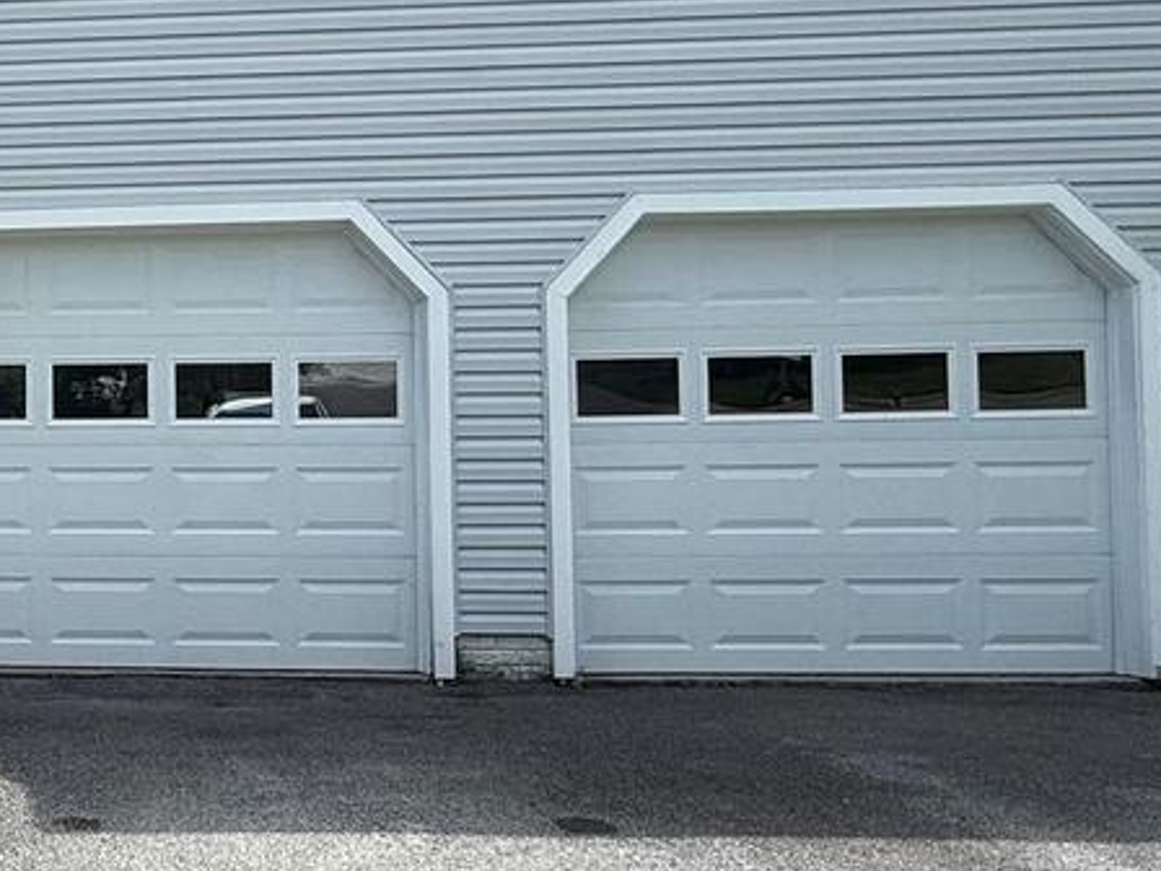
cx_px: -155
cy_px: 391
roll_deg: +1.2
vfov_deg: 32.2
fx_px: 1509
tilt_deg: +1.4
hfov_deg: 35.2
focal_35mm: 45
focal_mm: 2.22
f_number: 2.2
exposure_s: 1/1339
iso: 50
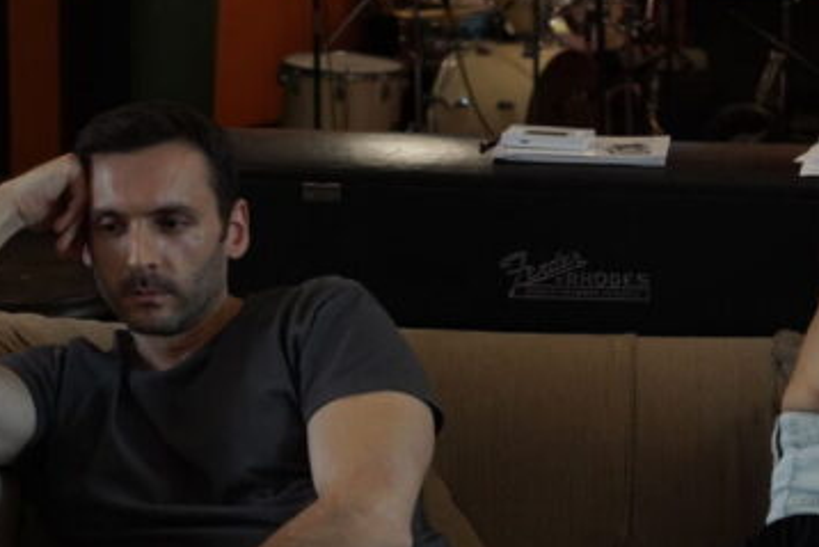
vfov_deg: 14.3
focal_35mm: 96
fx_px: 2185
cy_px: 217
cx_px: 660
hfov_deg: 21.0
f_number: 4.5
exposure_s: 1/100
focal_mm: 50
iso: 2500
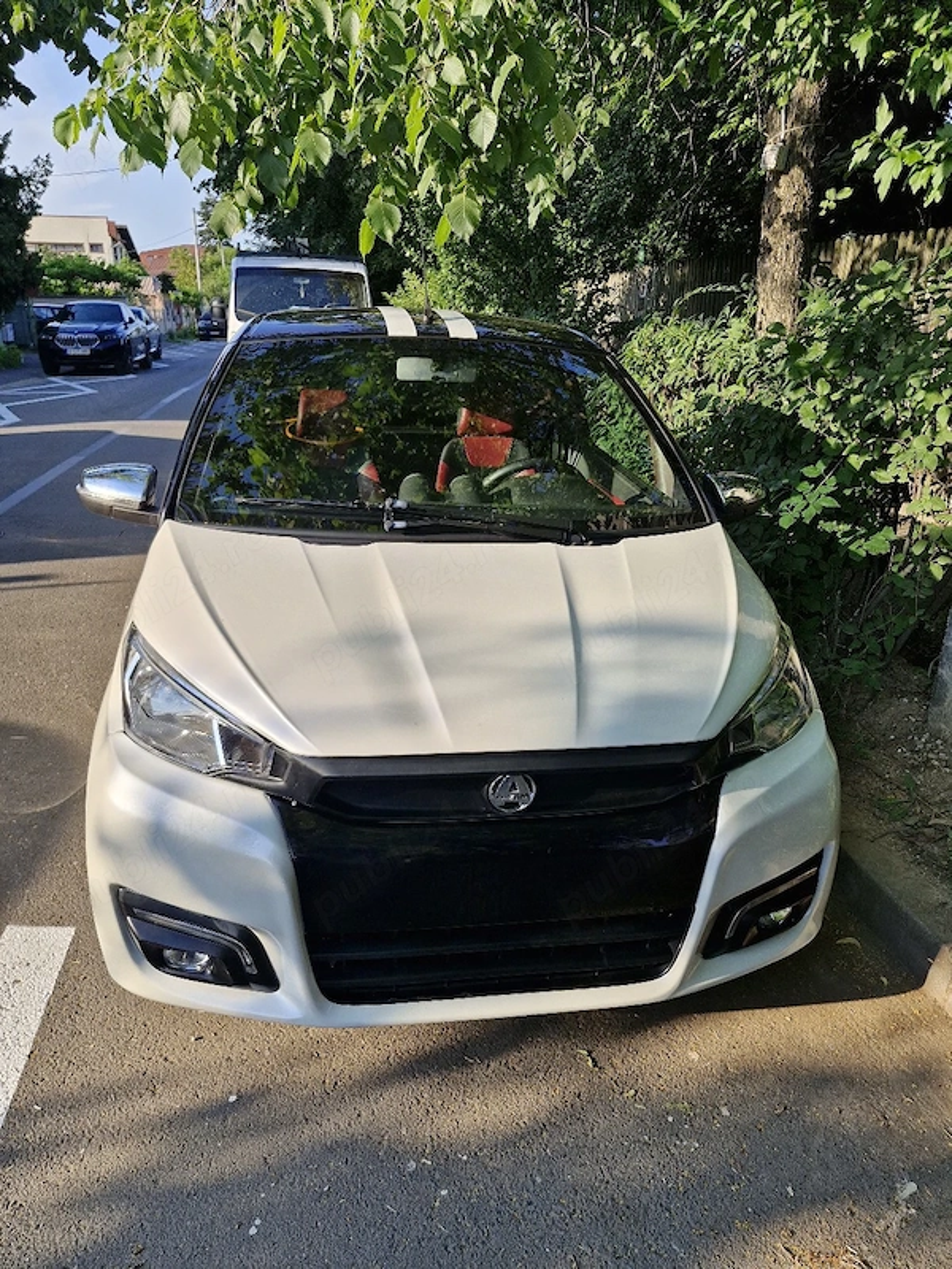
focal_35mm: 23
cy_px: 634
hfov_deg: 58.9
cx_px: 476
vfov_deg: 73.9
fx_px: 843
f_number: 1.8
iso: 50
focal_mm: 5.54
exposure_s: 1/667
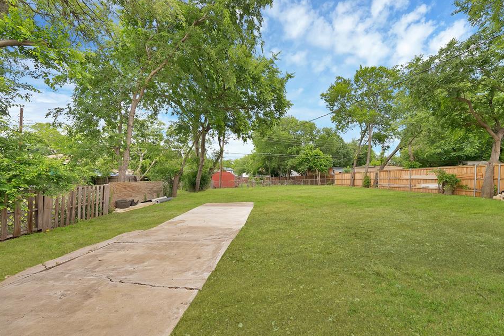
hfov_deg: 108.1
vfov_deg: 85.3
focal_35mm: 13
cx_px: 270
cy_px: 179
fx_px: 182
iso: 640
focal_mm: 12
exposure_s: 1/40
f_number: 9
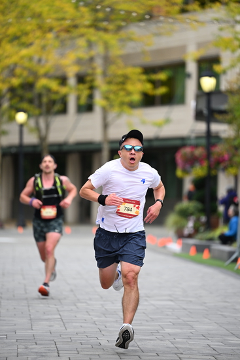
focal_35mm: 200
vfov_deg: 10.3
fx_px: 1999
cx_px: 120
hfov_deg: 6.9
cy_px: 180
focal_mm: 200
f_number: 2.8
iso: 640
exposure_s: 1/2000
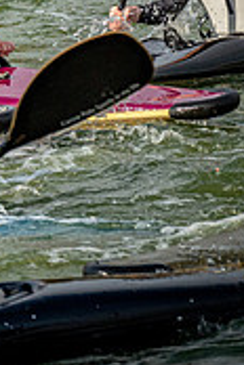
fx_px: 5764
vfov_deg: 3.6
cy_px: 14
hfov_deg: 2.4
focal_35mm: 567
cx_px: -297
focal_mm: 170
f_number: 8
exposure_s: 1/3200
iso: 2500
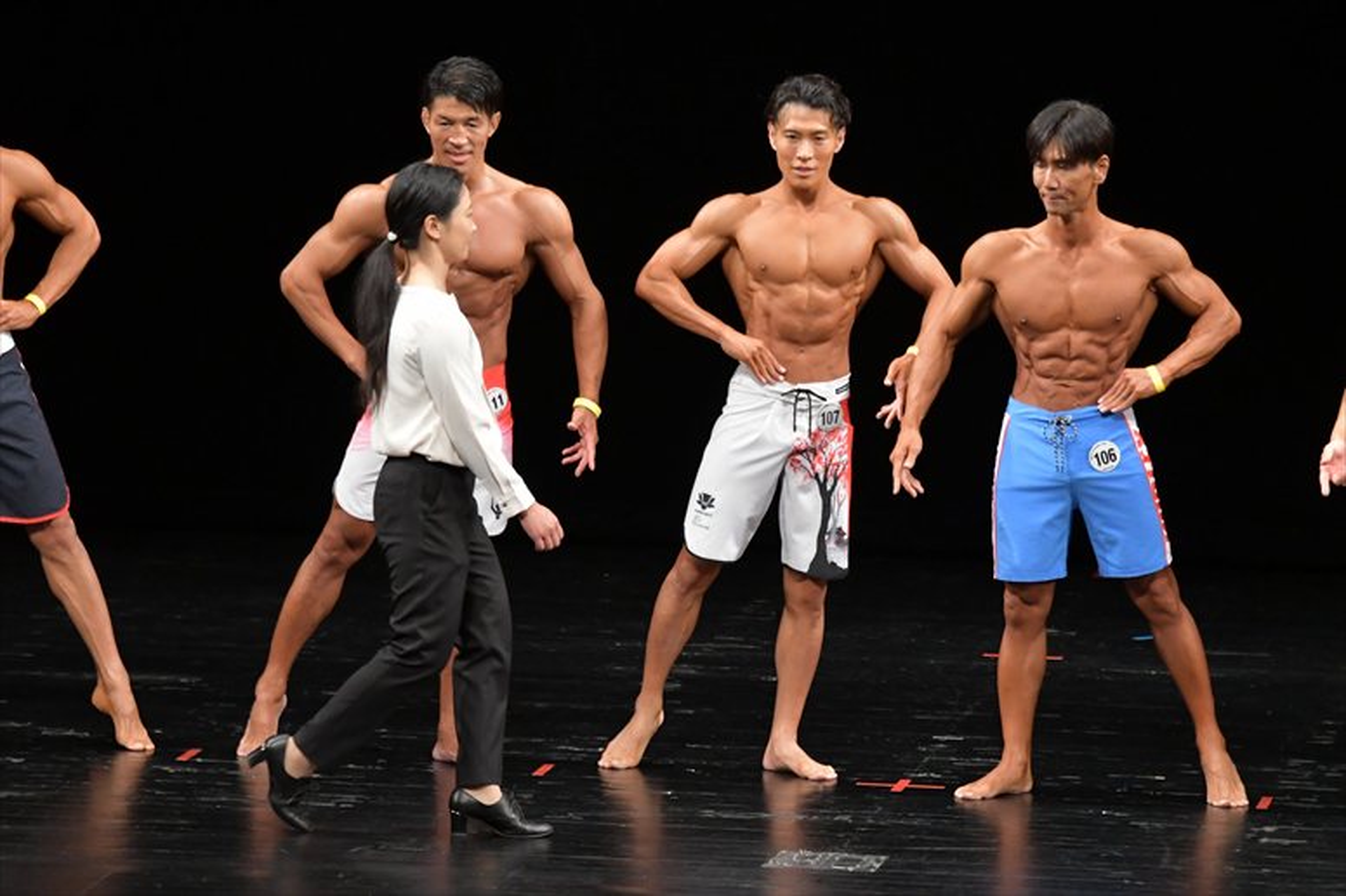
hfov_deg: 8.1
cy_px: 448
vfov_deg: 5.4
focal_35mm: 255
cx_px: 673
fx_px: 9530
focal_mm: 170
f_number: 5.6
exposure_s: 1/400
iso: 3200
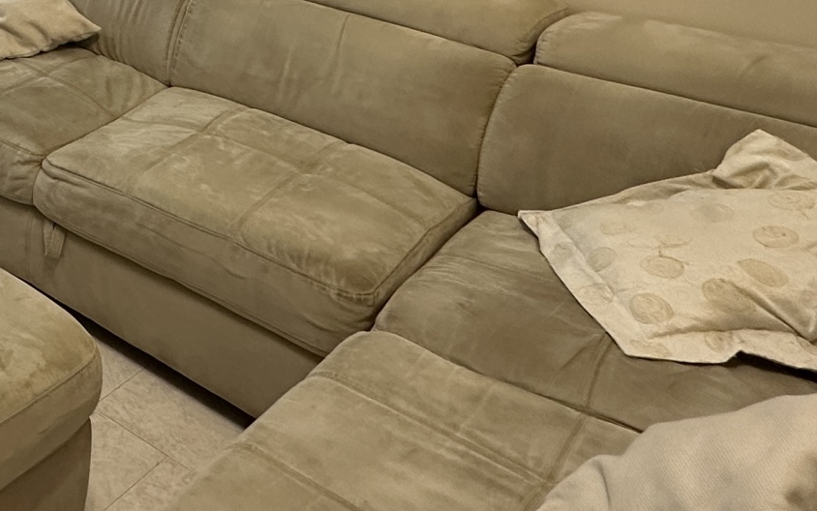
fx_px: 1002
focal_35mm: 45
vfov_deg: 25.1
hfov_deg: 35.3
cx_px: -157
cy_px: -137
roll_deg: -1.1
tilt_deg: -10.0
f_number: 2.2
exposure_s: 1/50
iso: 200
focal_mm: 2.22
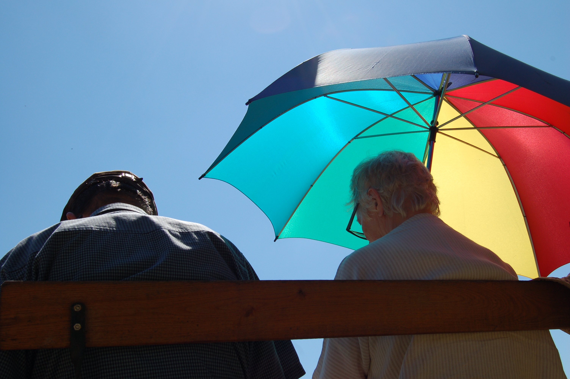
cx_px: 285
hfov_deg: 49.6
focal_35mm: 39
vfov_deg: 34.1
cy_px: 190
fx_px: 617
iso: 200
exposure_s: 1/400
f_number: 10
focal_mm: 26
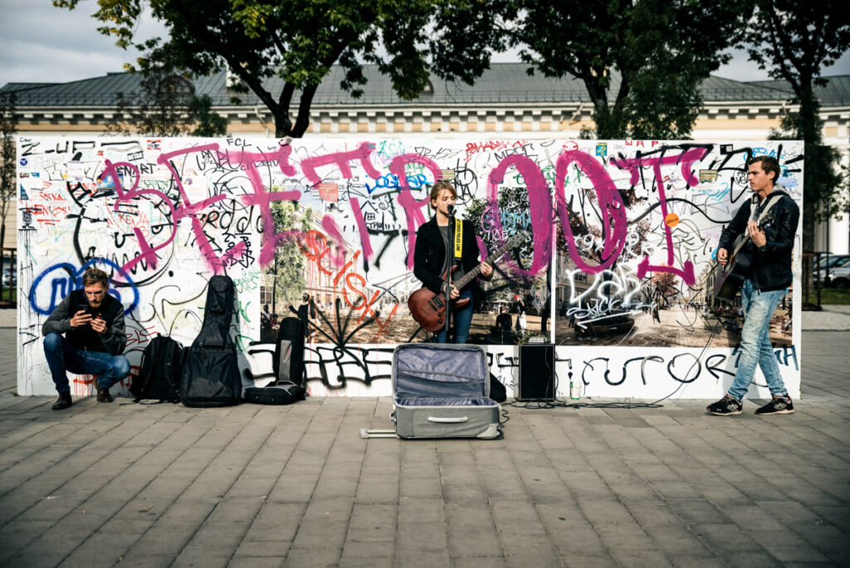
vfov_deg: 29.9
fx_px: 1063
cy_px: 284
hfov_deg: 43.6
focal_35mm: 45
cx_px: 425
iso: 100
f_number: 2.8
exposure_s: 1/1000
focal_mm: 45
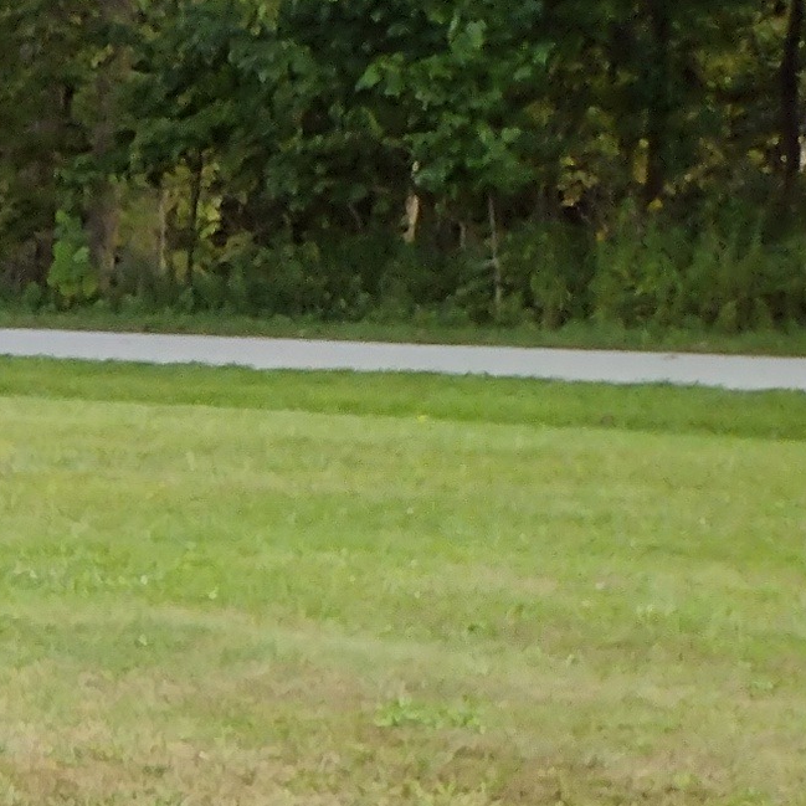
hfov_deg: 9.3
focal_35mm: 147
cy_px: 1703
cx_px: -1633
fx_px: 3872
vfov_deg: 10.7
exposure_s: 1/860
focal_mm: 4.71
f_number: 1.7
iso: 100
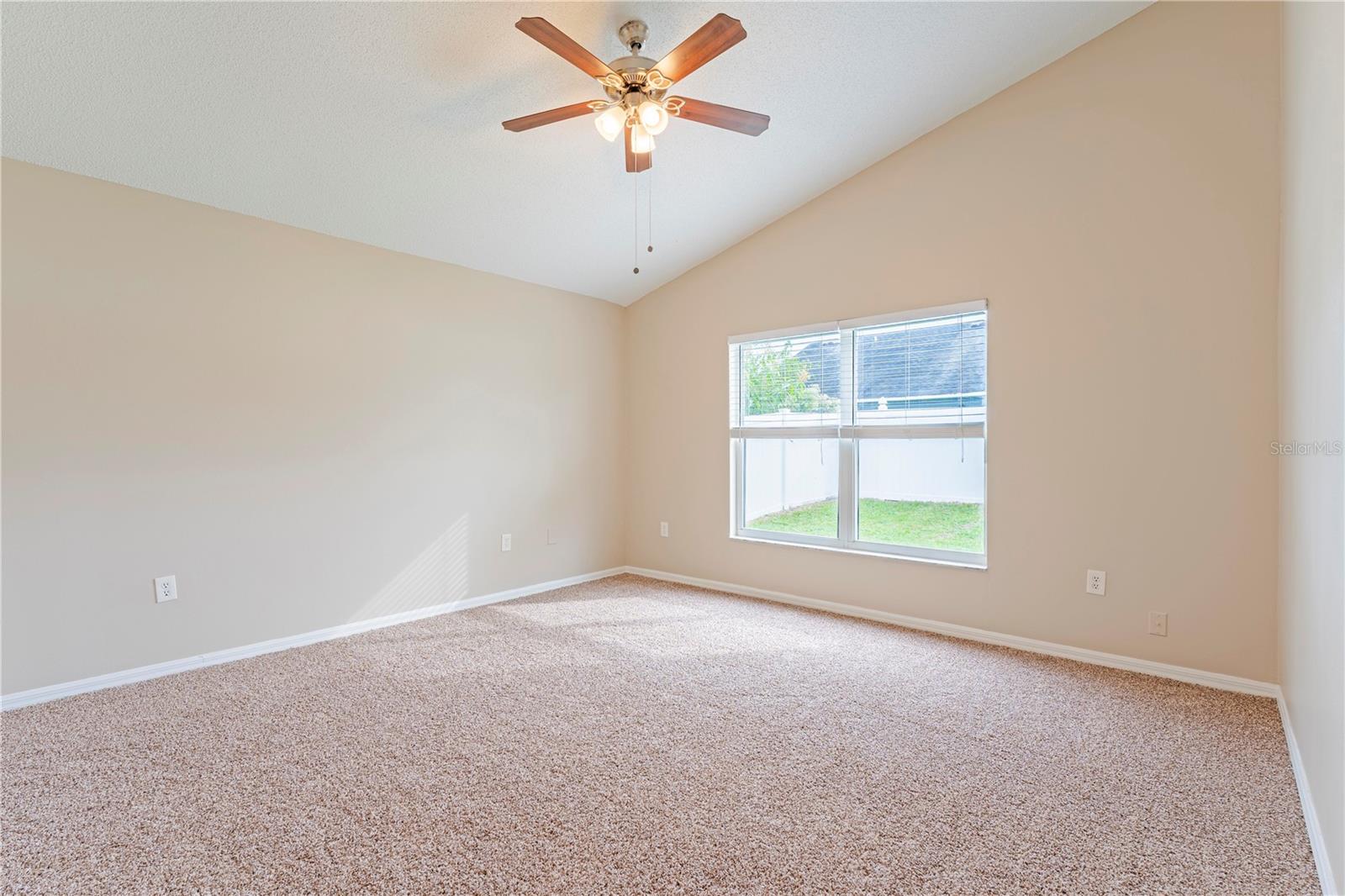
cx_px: 672
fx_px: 598
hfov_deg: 96.7
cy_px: 448
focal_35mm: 16
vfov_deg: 73.7
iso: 100
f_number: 8
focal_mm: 16
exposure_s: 1/50
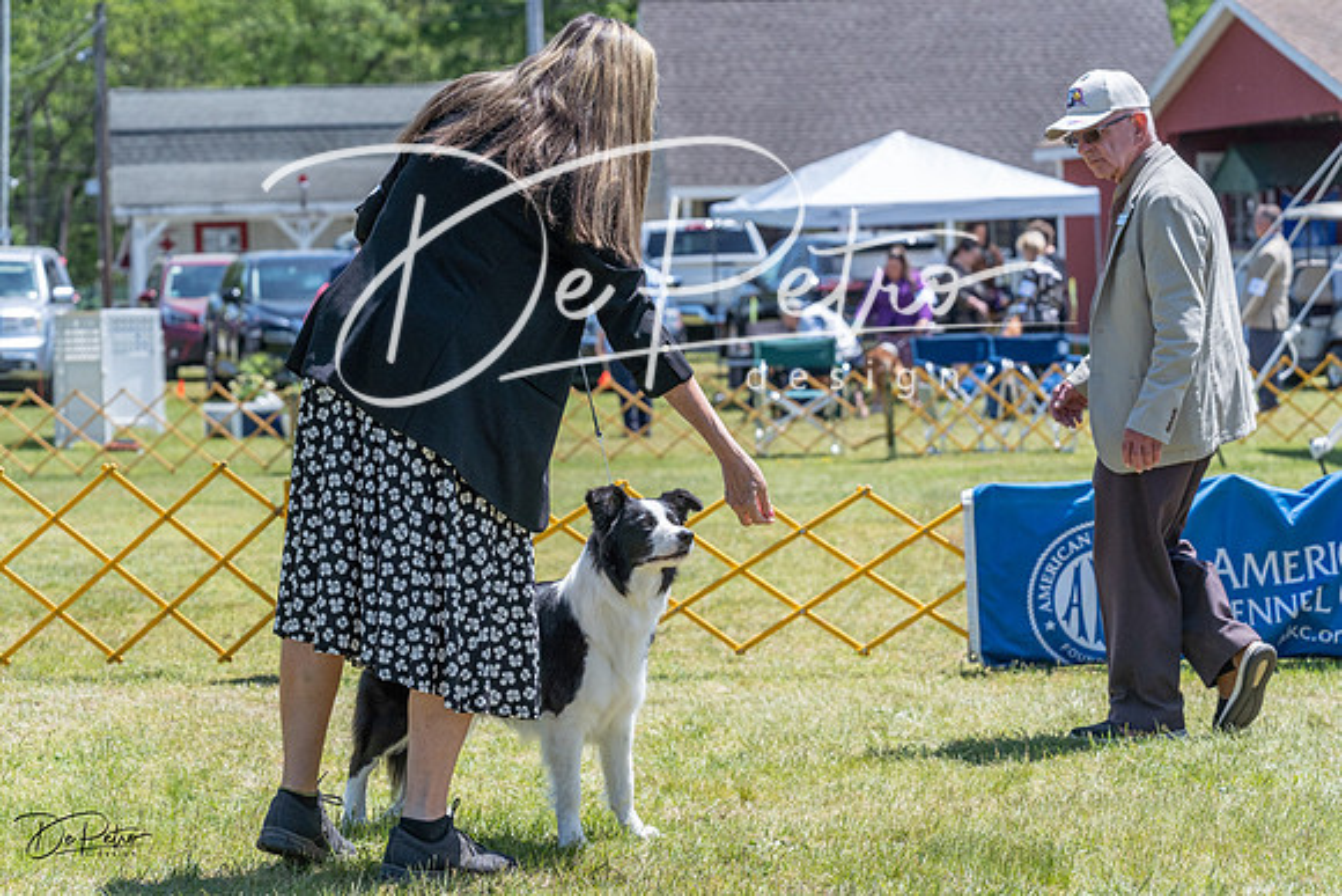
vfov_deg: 12.3
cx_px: 671
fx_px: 4139
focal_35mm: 111
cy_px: 448
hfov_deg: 18.4
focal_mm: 111
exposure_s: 1/2500
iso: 1000
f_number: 6.3
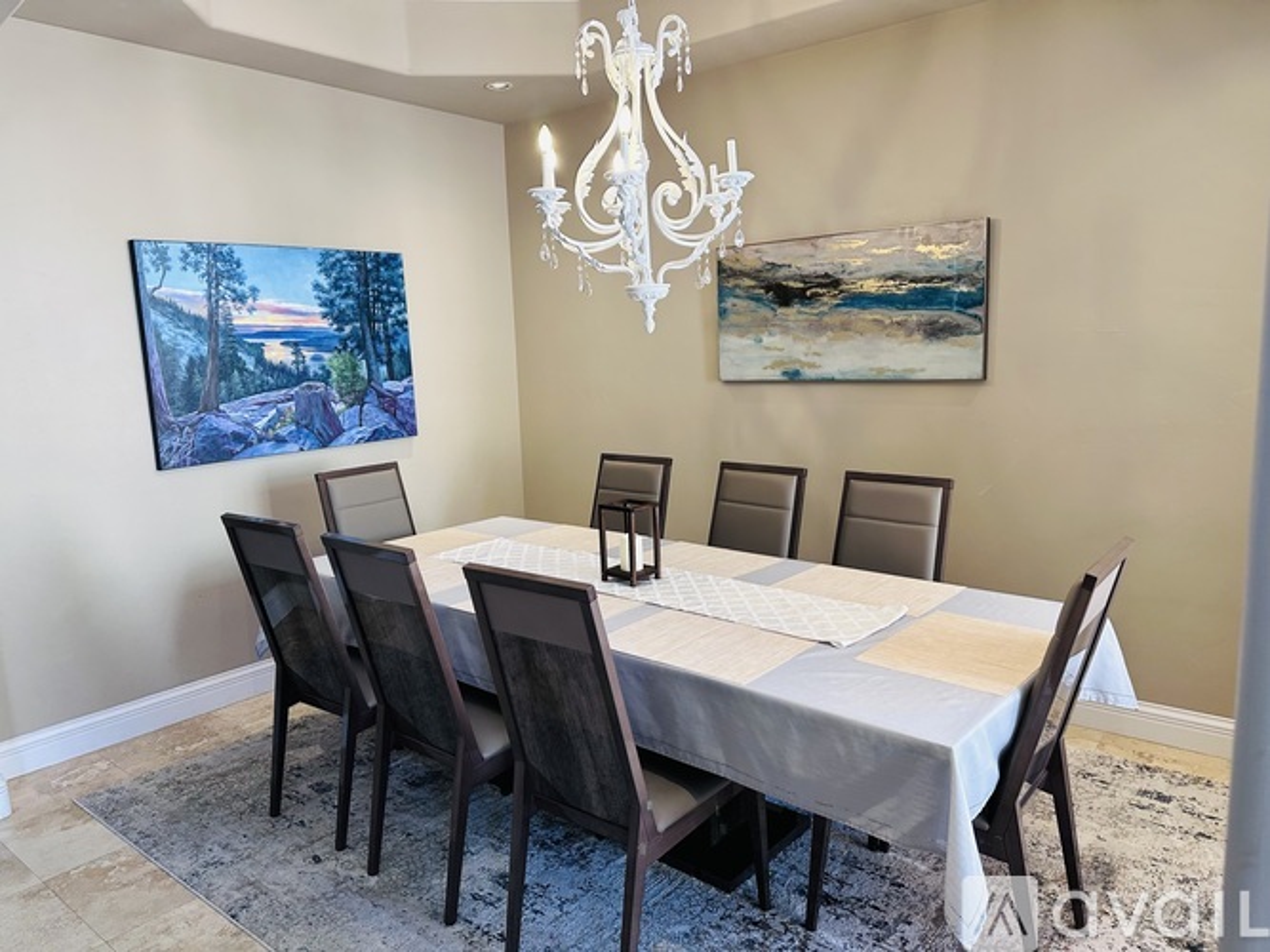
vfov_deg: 56.8
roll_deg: +1.5
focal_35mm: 24
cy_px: 476
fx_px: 880
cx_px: 635
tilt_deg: -8.6
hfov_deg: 71.6
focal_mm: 6.86
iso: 200
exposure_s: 1/120
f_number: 1.78
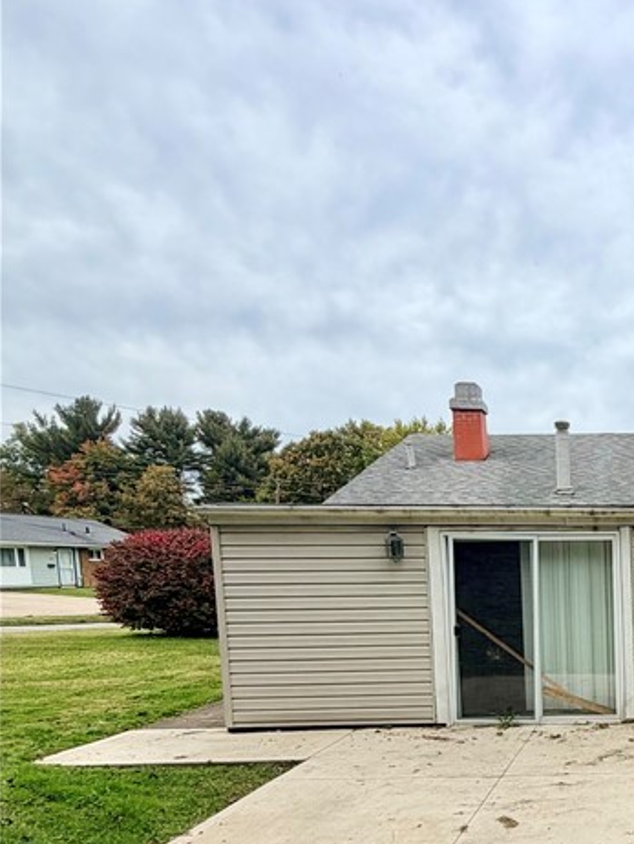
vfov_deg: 55.0
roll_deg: +0.7
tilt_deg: -6.2
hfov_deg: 37.8
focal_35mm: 31
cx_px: 700
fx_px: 756
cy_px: 652
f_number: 2.2
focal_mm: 2.22
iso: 25
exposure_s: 1/770
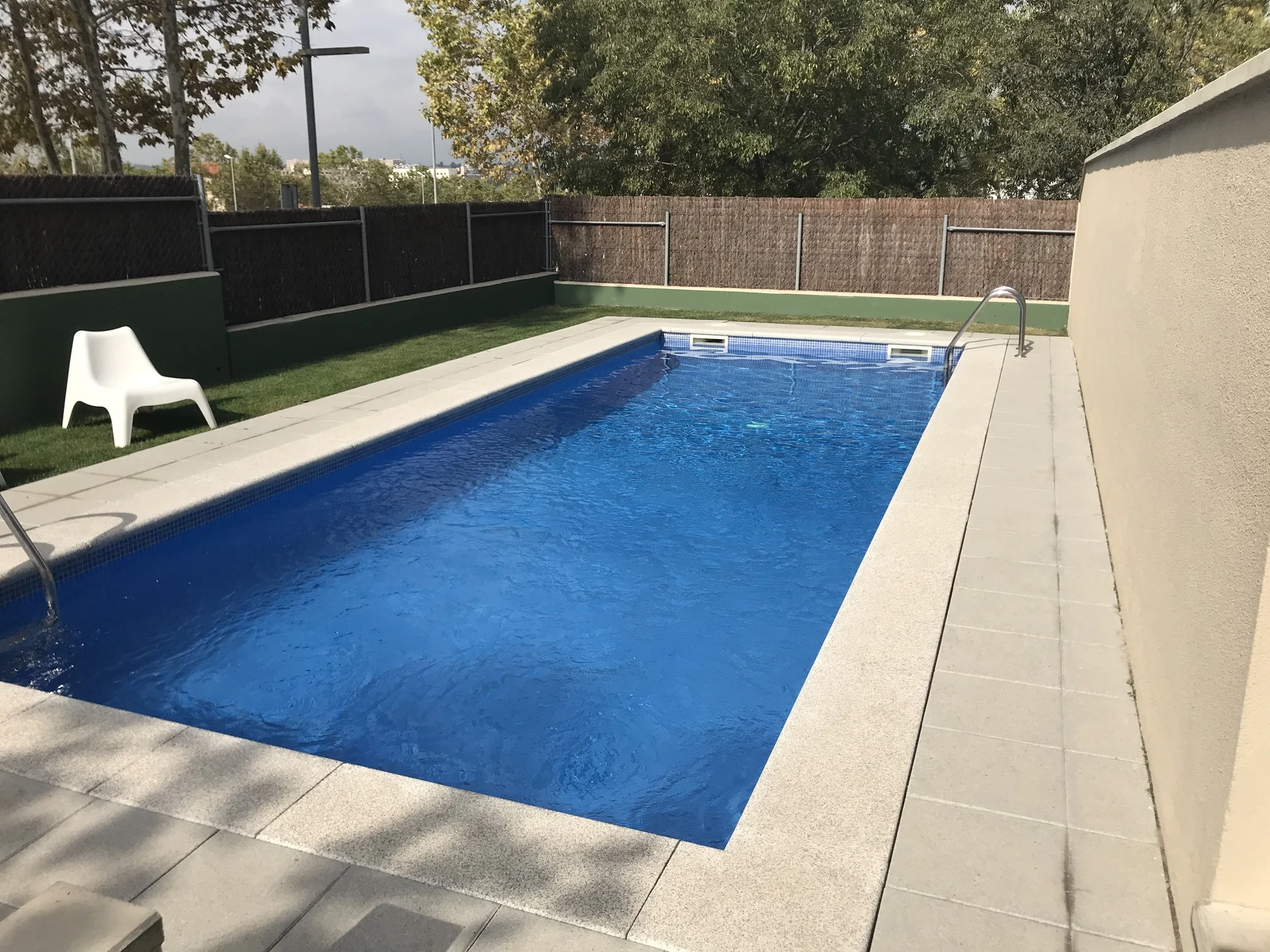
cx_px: 635
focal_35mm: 28
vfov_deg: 49.7
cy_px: 476
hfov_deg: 63.4
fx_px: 1027
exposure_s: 1/2660
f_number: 1.8
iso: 20
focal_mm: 3.99
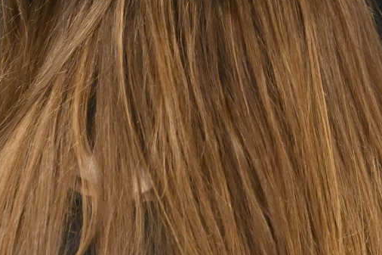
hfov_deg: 3.3
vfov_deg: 2.2
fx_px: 6598
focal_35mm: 622
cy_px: -151
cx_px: 264
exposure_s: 1/250
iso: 2500
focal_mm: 175
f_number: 6.3
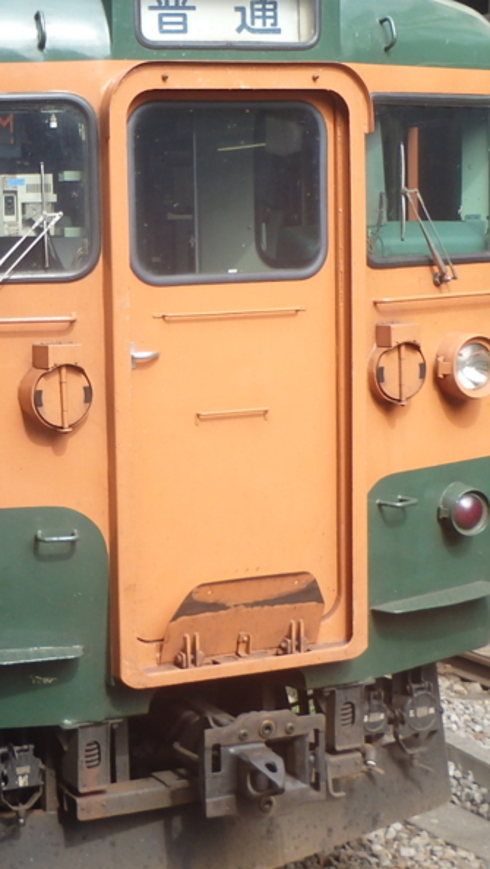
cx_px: 15
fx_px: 1731
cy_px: 422
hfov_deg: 15.8
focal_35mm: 75
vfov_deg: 28.2
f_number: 4.7
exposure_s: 1/125
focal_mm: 7.3
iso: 125
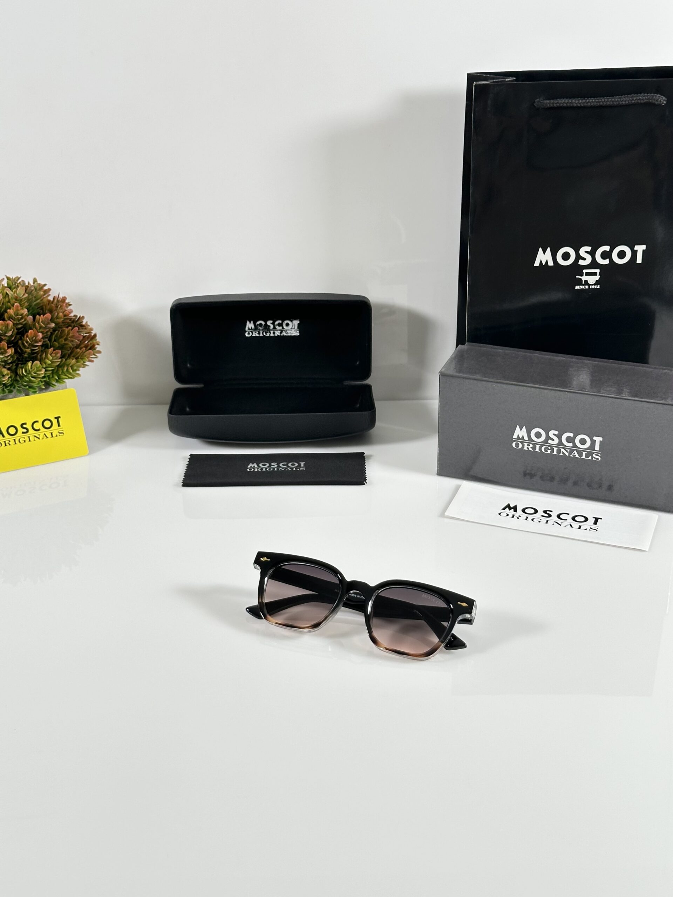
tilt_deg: -26.7
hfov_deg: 30.3
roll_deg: +0.2
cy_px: 448
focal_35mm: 48
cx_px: 336
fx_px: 1244
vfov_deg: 39.7
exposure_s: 1/100
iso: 100
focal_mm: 6.86
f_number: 1.78
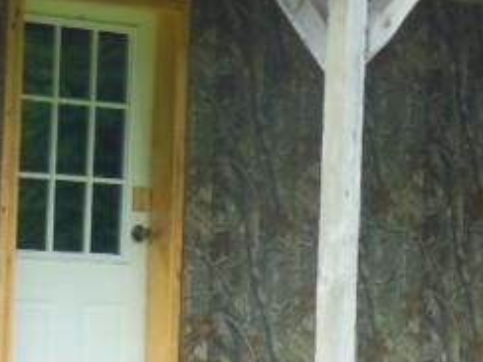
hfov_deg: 8.9
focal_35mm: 218
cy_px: 251
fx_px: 3042
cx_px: 612
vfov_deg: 6.8
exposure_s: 1/60
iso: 125
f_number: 4.7
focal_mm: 9.3
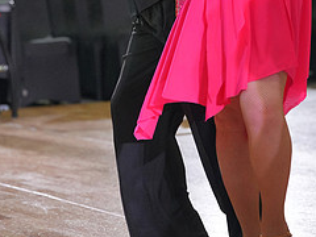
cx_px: 165
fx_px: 2227
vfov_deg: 6.1
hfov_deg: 8.1
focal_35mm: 244
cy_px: -51
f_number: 4
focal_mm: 105
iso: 2500
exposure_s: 1/400
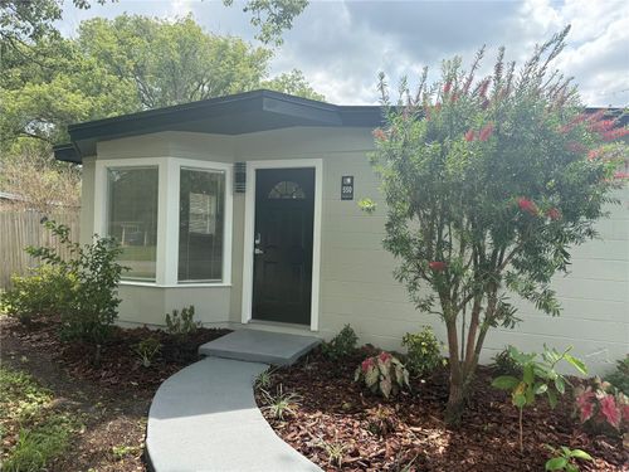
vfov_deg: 56.8
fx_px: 436
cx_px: 314
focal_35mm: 24
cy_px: 236
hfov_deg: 71.6
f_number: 1.78
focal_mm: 6.76
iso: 100
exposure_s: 1/1812
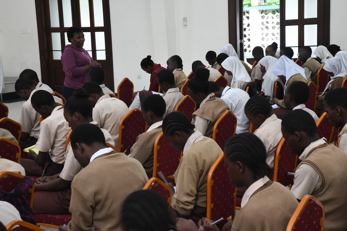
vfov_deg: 18.2
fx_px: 723
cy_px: 116
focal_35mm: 75
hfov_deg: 27.0
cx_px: 174
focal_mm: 75
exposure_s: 1/10
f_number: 18
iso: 7200
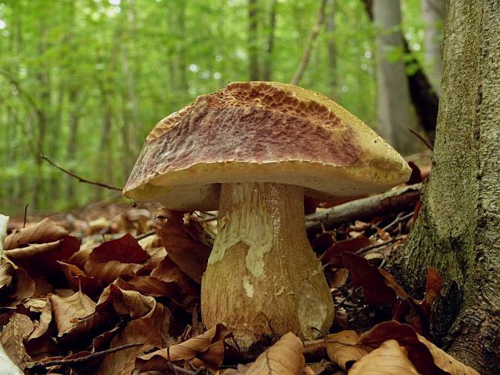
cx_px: 250
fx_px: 939
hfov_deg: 29.8
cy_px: 188
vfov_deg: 22.6
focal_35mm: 65
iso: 100
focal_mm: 13.8
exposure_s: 1/1.6
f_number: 4.5
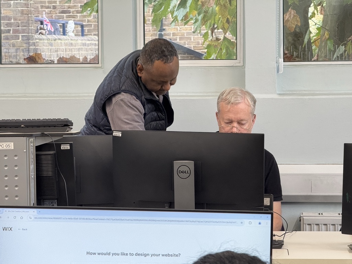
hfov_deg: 16.4
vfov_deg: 12.3
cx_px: 176
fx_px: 1220
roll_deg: +0.7
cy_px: 132
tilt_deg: -4.1
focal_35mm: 120
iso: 250
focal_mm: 15.66
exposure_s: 1/50
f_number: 2.8
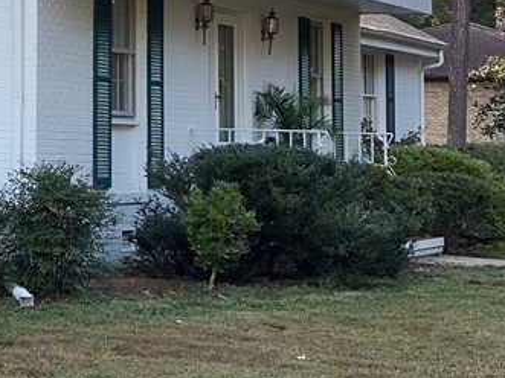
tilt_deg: +6.4
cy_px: -104
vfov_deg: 9.1
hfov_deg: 11.8
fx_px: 2348
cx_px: -203
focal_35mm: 161
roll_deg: -1.0
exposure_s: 1/123
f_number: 2
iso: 20
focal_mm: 6
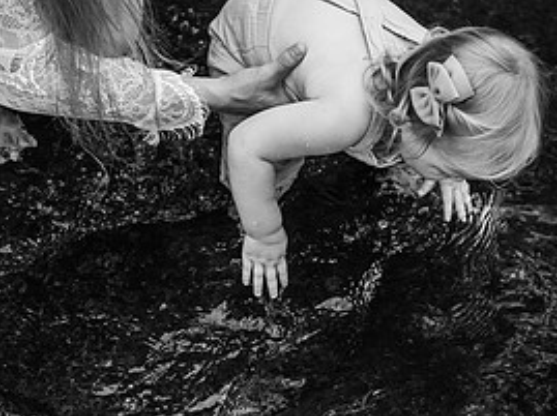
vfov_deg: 18.1
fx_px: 1302
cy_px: 102
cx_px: 317
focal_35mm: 81
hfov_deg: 24.1
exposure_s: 1/1600
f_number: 2.8
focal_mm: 39
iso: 500
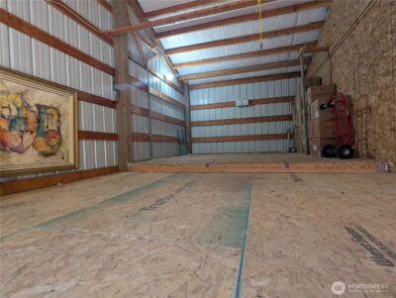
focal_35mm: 16
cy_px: 149
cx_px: 198
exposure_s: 1/60
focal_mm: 2.35
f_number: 2.2
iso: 441
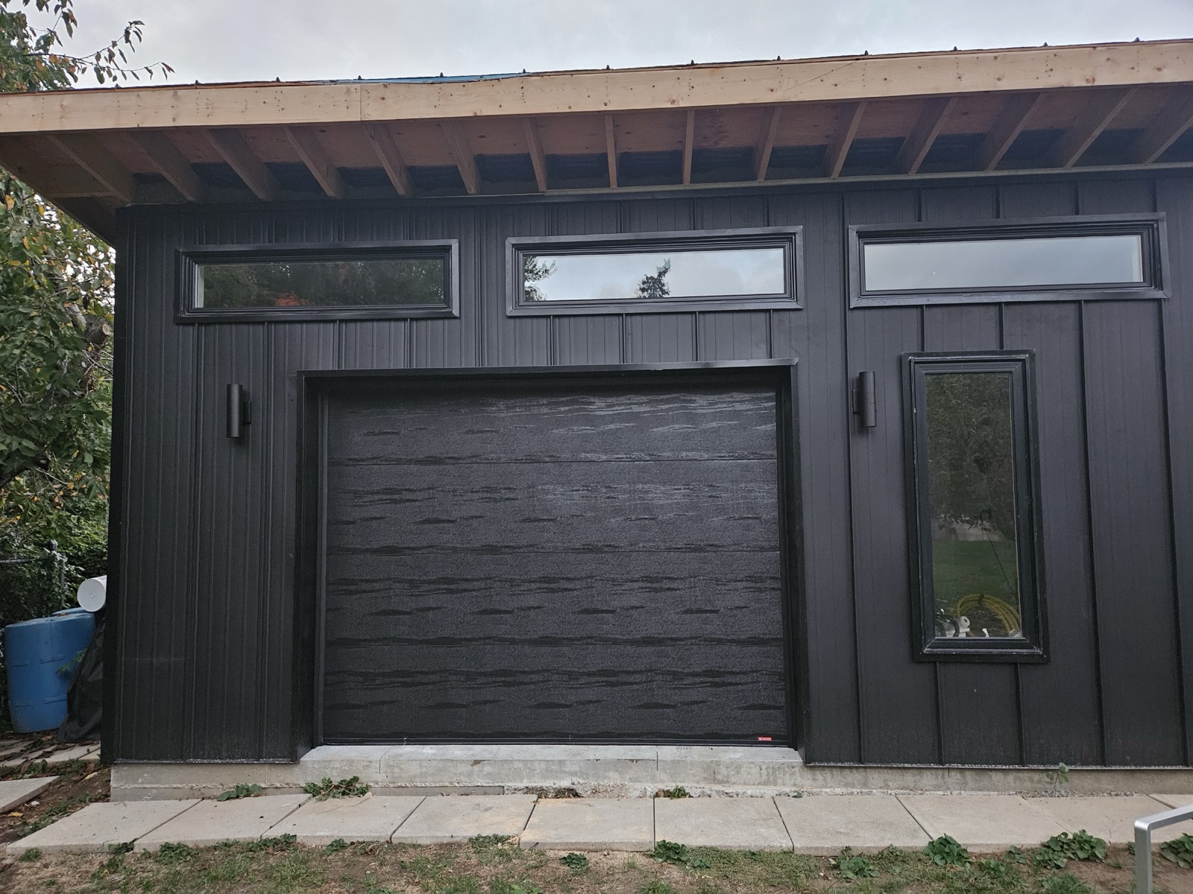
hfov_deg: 73.9
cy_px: 447
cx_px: 596
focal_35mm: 23
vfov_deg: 58.9
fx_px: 793
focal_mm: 5.4
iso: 1000
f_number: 1.8
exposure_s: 1/24
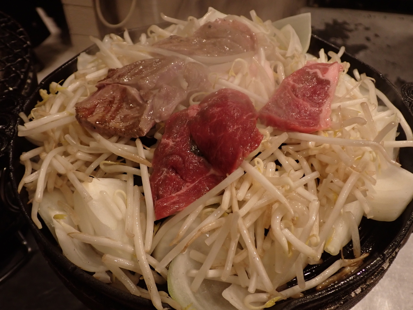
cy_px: 155
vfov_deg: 39.7
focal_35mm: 36
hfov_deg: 51.4
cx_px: 206
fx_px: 430
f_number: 2.5
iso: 320
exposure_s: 1/40
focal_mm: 6.37
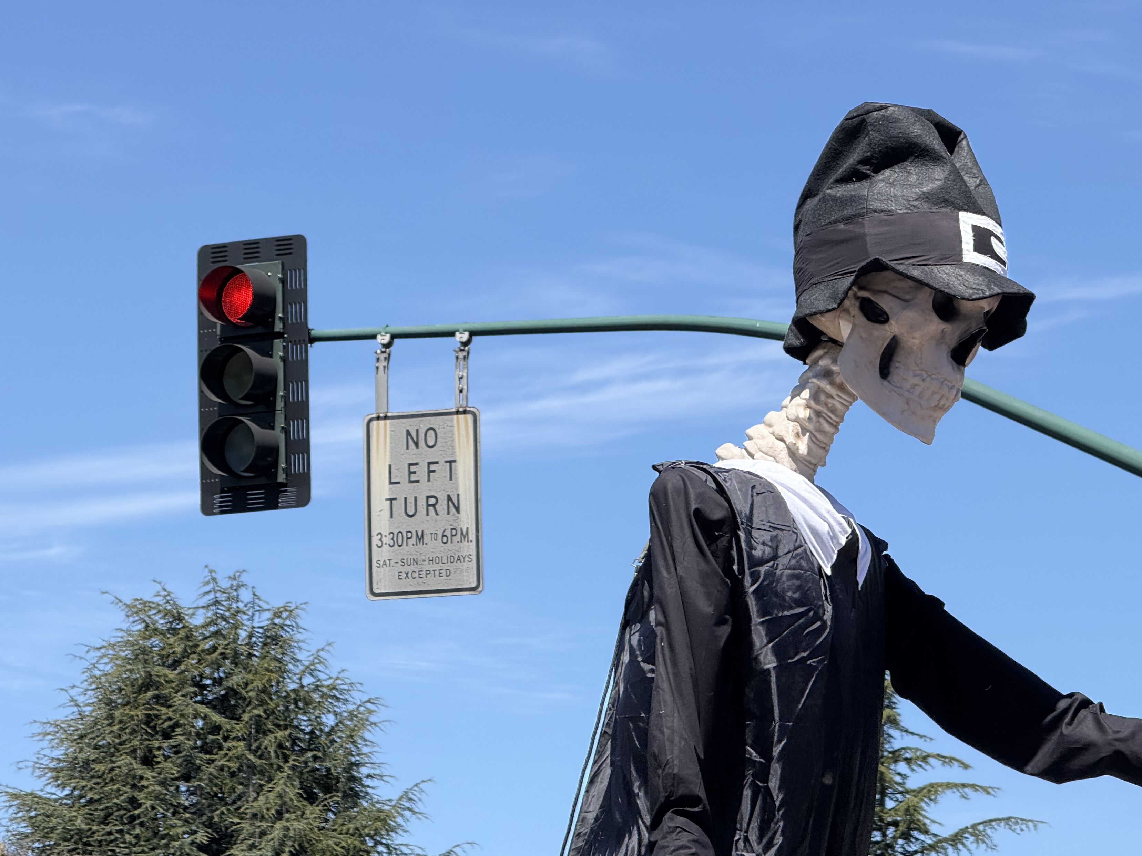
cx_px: 675
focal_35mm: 146
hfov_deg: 13.5
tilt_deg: +12.1
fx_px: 4816
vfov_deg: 10.2
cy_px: 405
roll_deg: -0.2
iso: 50
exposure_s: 1/1969
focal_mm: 15.66
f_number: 2.8
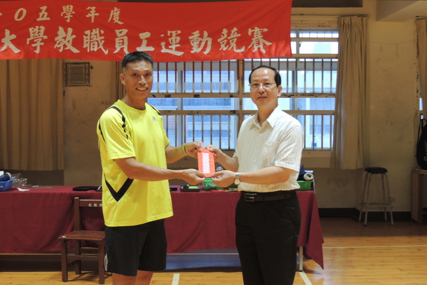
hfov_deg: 34.5
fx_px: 688
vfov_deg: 23.4
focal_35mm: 58
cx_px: 214
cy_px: 155
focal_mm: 9.8
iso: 400
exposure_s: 1/30
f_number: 3.7
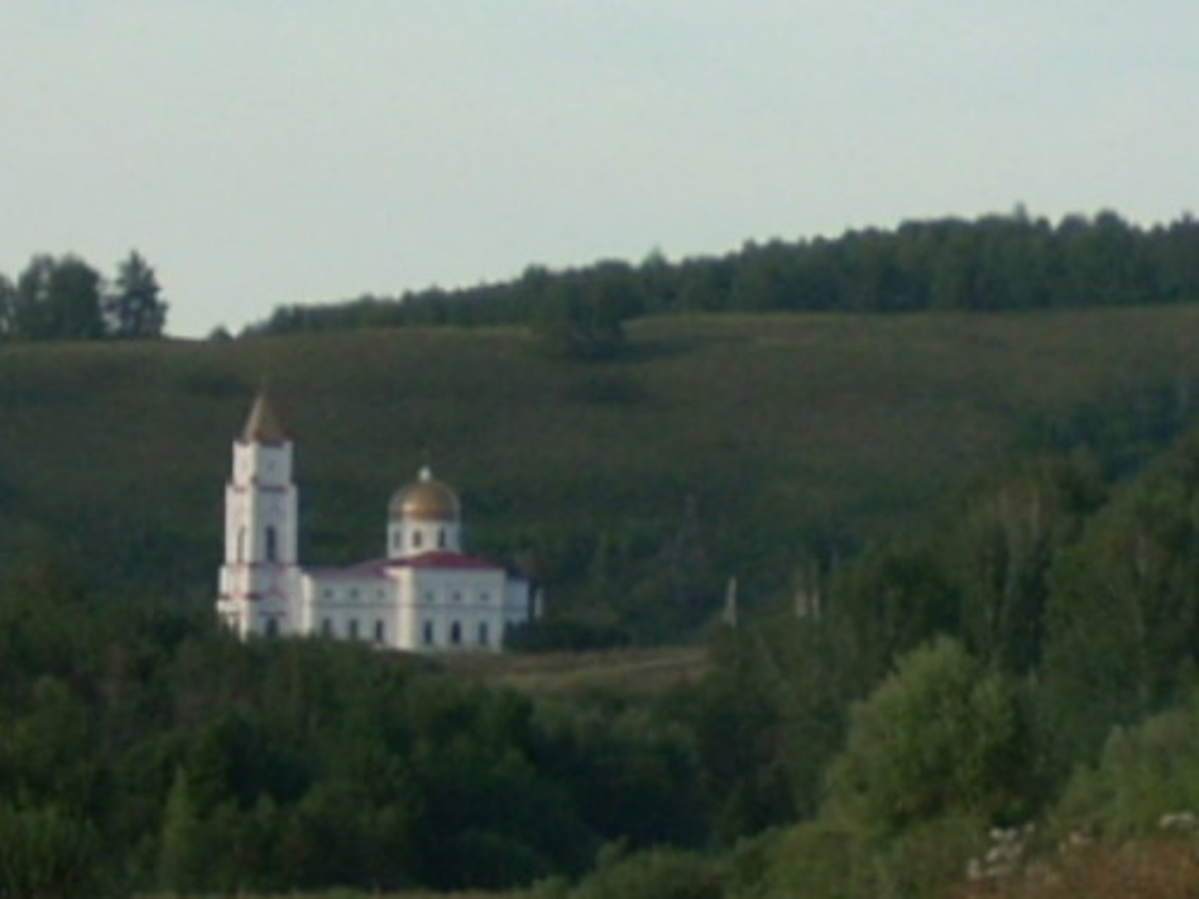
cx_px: 600
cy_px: 450
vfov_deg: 13.1
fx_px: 3914
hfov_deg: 17.4
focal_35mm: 113
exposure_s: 1/273
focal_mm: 18.6
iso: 64
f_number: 5.2
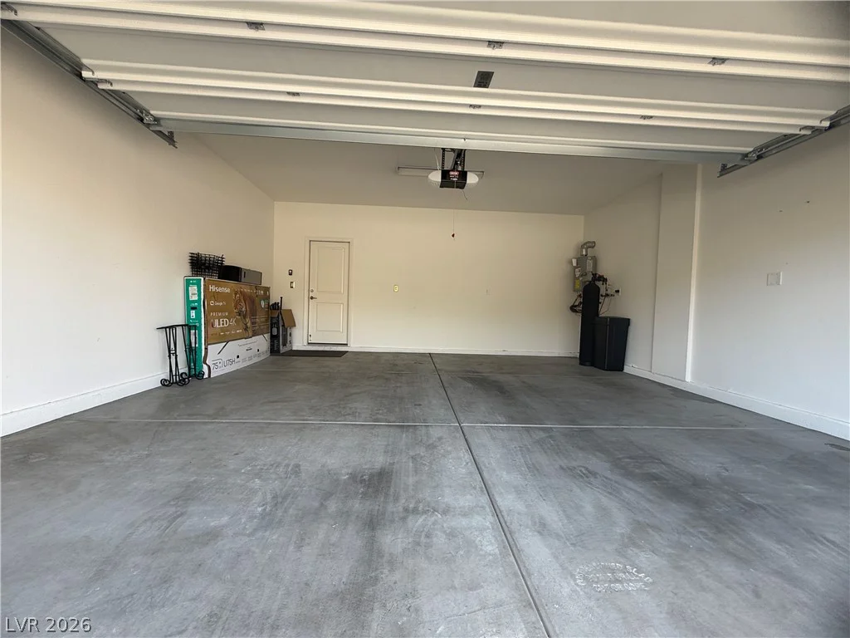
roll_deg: -2.3
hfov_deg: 102.1
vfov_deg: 85.7
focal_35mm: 14
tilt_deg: -0.5
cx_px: 425
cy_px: 319
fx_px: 344
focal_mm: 2.22
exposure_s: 1/99
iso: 40
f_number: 2.2
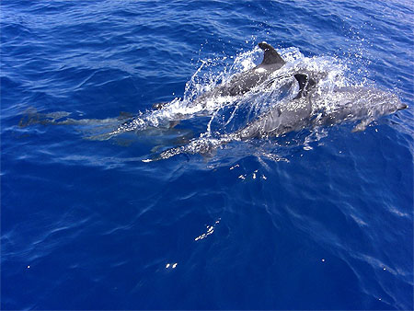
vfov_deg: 37.8
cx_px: 207
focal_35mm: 38
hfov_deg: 49.0
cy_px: 156
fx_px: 455
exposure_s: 1/400
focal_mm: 7.9
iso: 400
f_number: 8
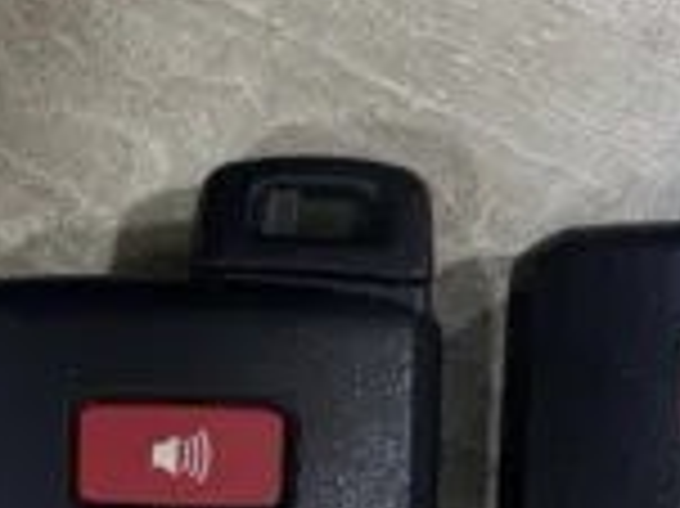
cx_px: 45
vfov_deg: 12.8
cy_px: 760
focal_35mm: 110
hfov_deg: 17.6
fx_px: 2159
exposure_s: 1/50
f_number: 1.5
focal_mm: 5.7
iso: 400
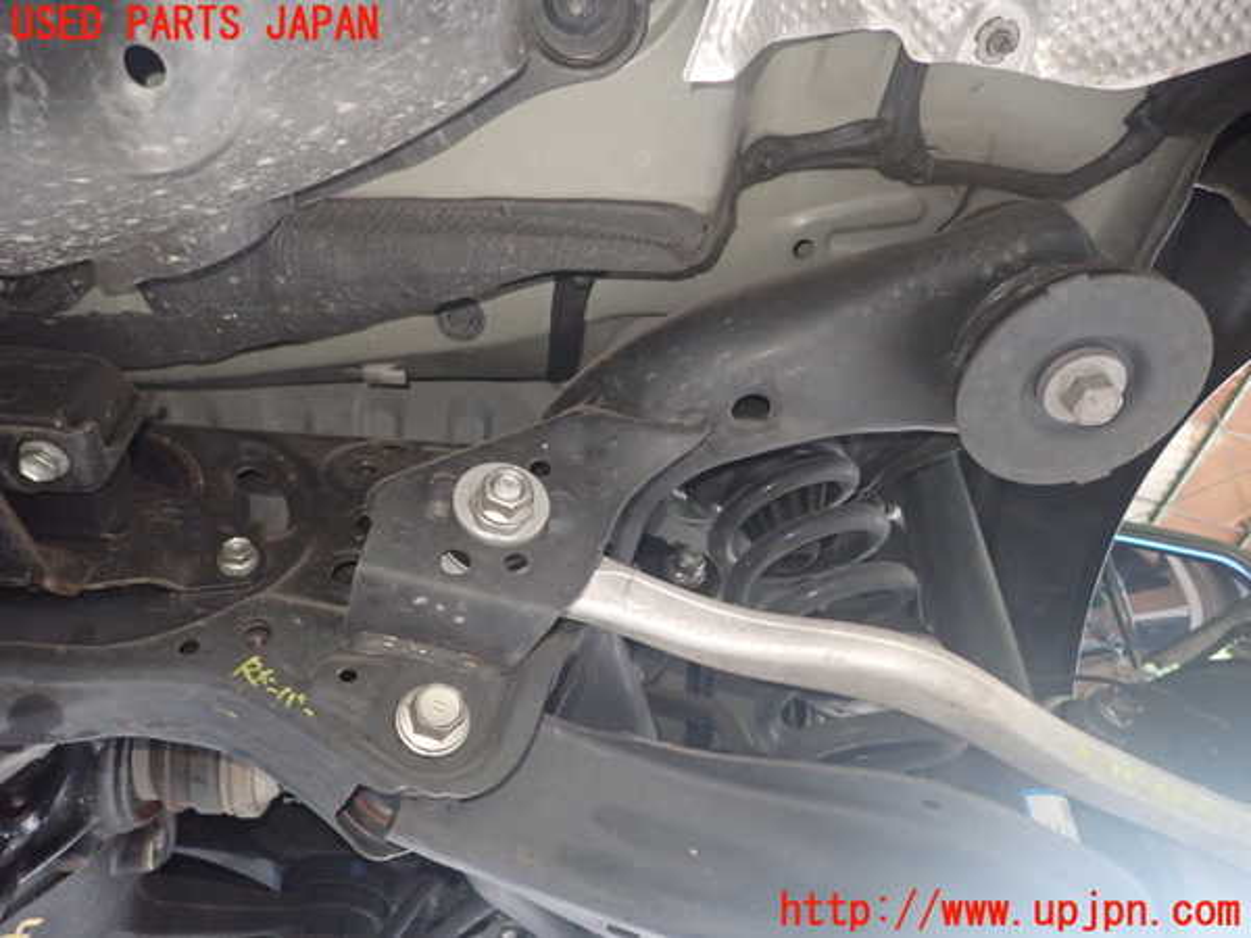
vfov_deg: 54.9
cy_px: 469
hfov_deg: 69.4
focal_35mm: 25
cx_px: 626
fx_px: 903
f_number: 2
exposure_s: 1/30
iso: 800
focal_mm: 4.5
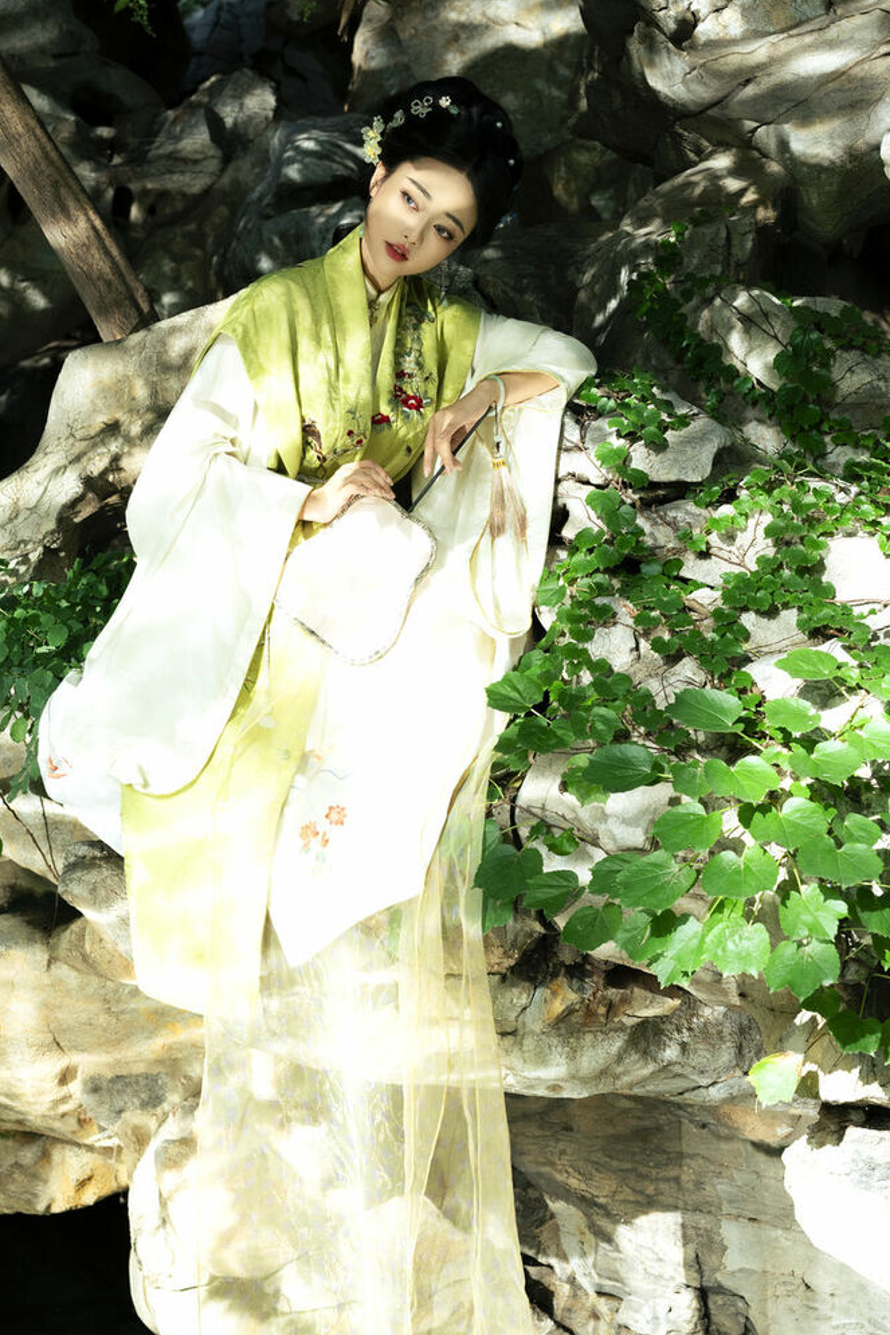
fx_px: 2817
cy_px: 792
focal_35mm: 76
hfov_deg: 17.9
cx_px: 521
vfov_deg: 26.6
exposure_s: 1/200
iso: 200
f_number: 4
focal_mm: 48
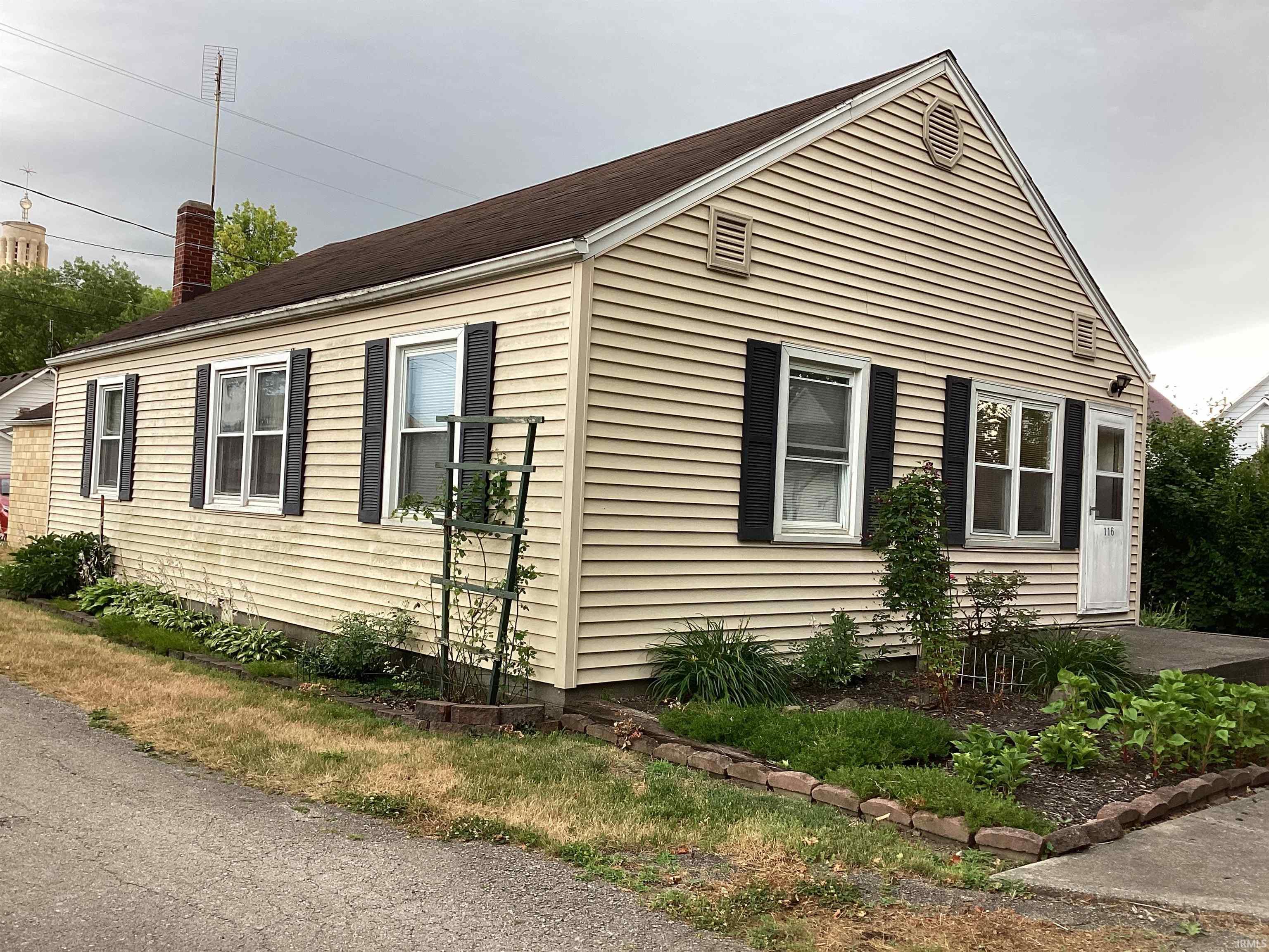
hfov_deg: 58.4
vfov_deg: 45.4
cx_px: 634
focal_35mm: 31
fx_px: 1136
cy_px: 476
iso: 64
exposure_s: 1/60
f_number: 2.4
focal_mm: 3.3
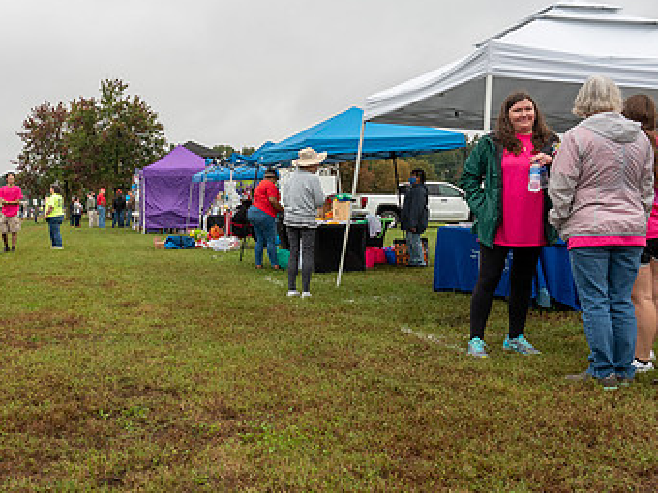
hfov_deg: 44.5
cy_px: 268
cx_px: 180
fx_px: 779
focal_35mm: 41
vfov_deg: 35.1
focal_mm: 12
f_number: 4
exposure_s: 1/160
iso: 200
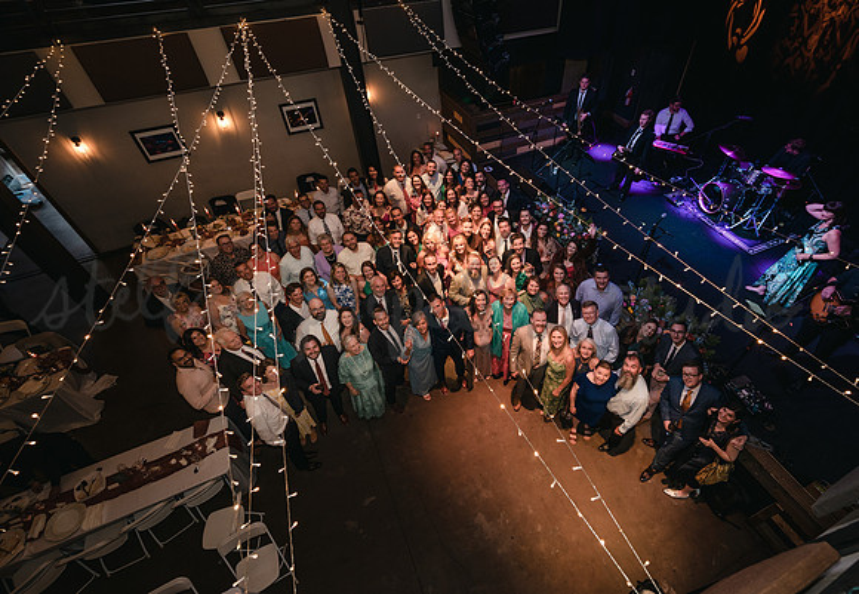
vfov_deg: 71.5
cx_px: 464
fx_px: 413
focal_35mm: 17
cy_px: 285
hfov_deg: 92.1
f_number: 4
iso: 1600
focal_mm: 16
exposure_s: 1/50
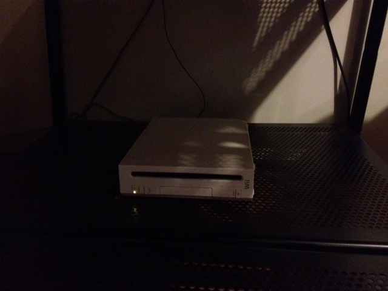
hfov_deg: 52.6
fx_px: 392
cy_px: 146
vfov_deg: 40.7
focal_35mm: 35
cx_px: 194
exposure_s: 1/15
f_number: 2.4
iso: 800
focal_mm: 4.28
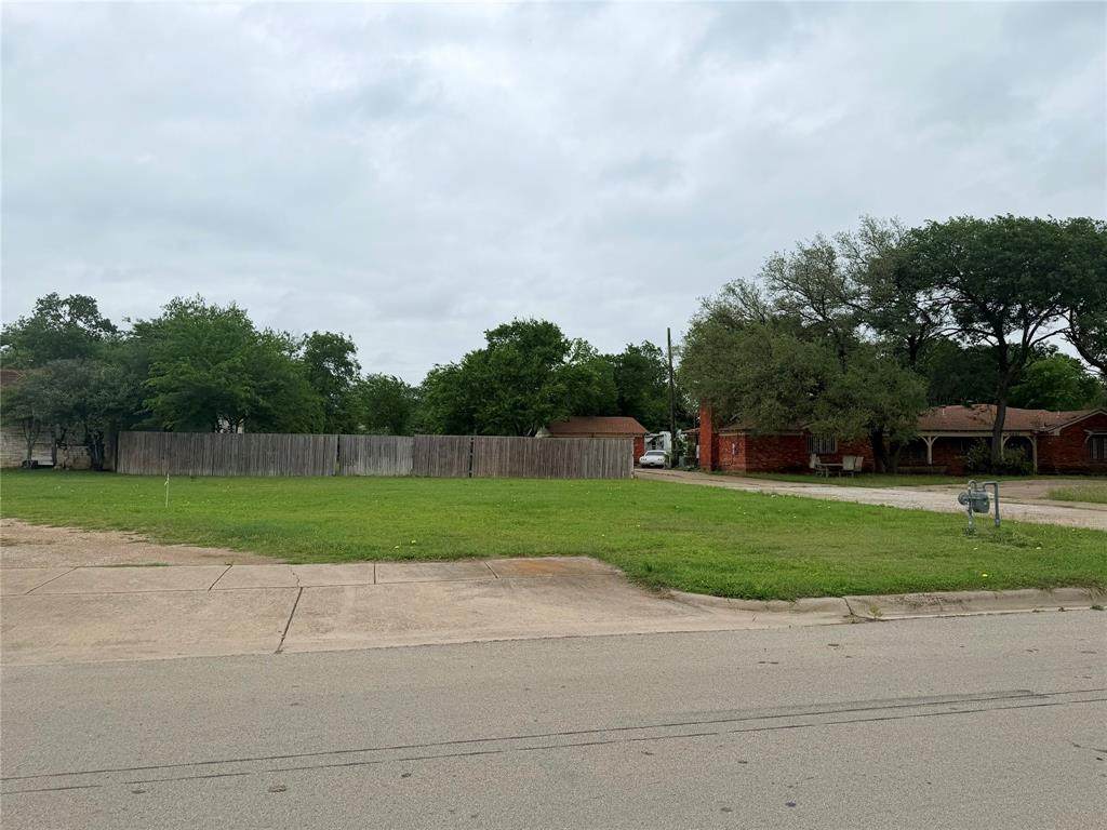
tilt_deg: +2.7
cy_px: 415
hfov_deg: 71.6
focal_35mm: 24
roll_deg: +0.8
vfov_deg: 56.8
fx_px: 768
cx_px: 554
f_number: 1.78
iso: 80
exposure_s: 1/4405
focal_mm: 6.76
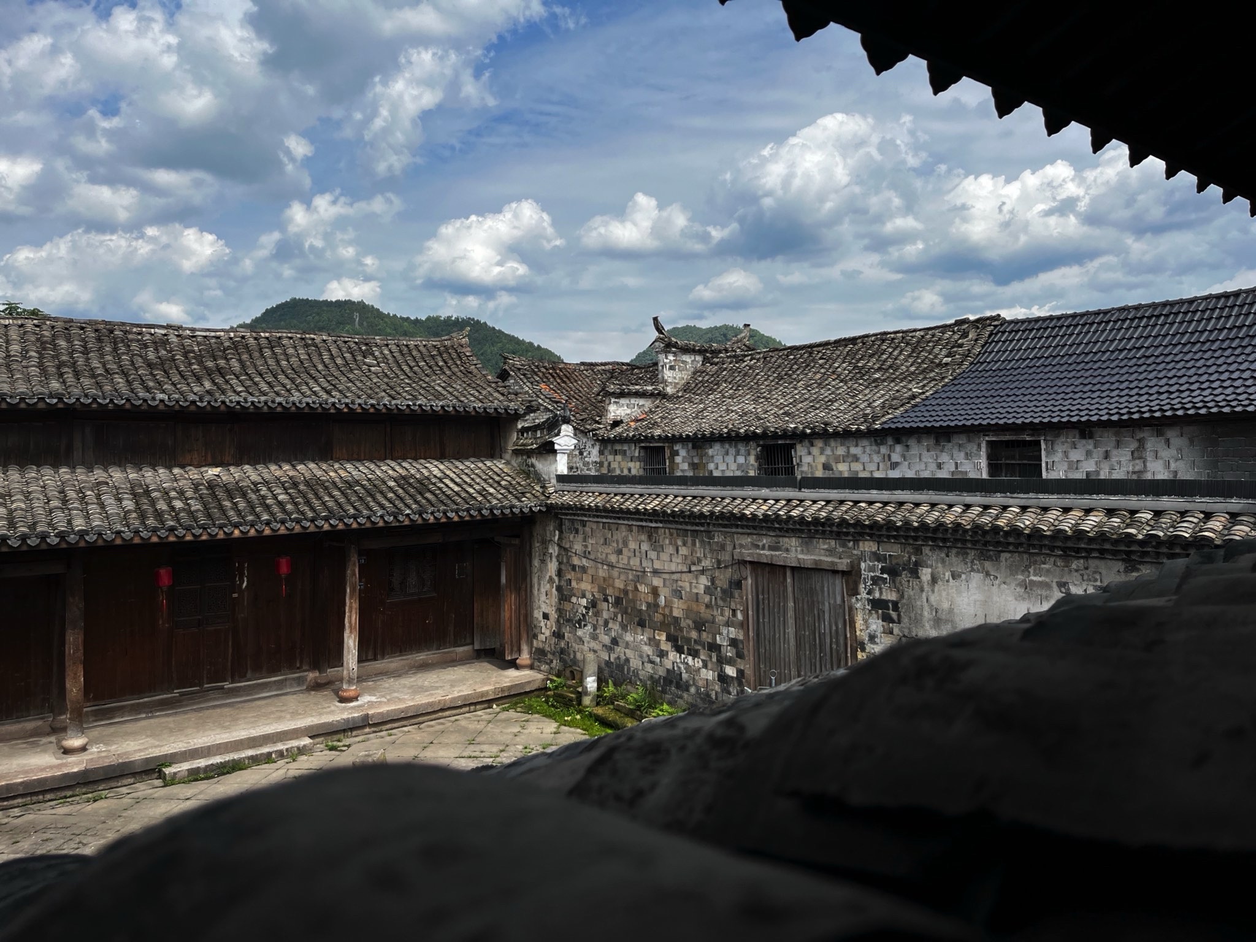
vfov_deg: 53.1
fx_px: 943
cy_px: 471
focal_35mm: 26
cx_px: 628
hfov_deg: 67.3
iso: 50
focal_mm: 5.1
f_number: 1.6
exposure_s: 1/5556
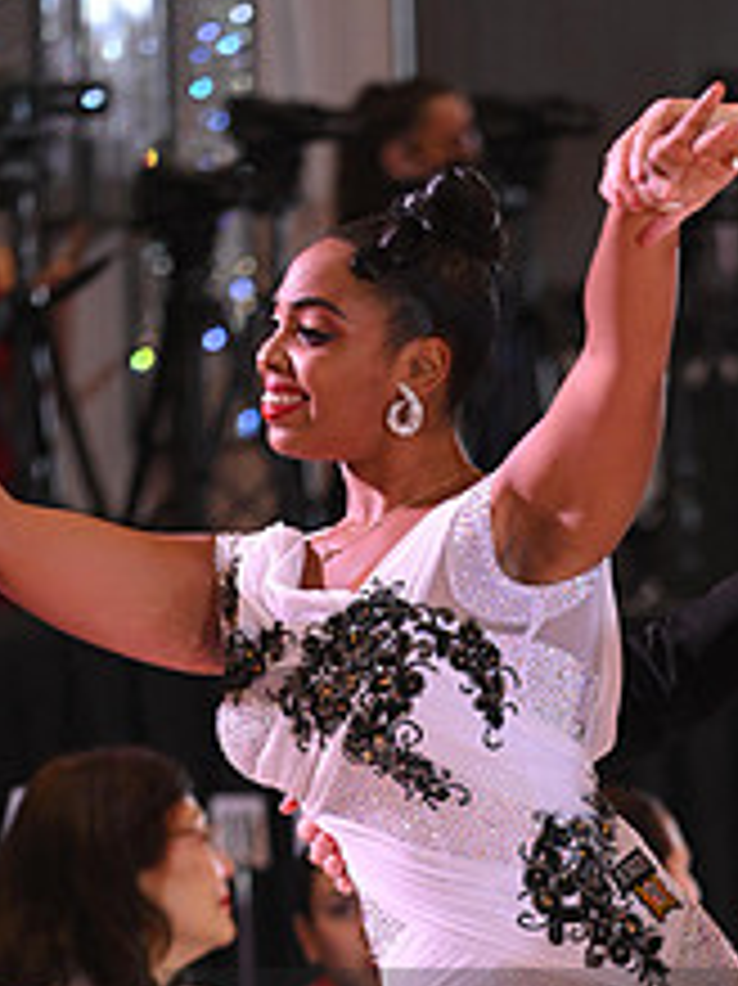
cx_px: 785
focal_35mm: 458
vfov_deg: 4.3
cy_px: 1121
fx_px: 13032
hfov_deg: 3.2
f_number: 4.5
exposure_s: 1/200
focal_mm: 180
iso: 1600
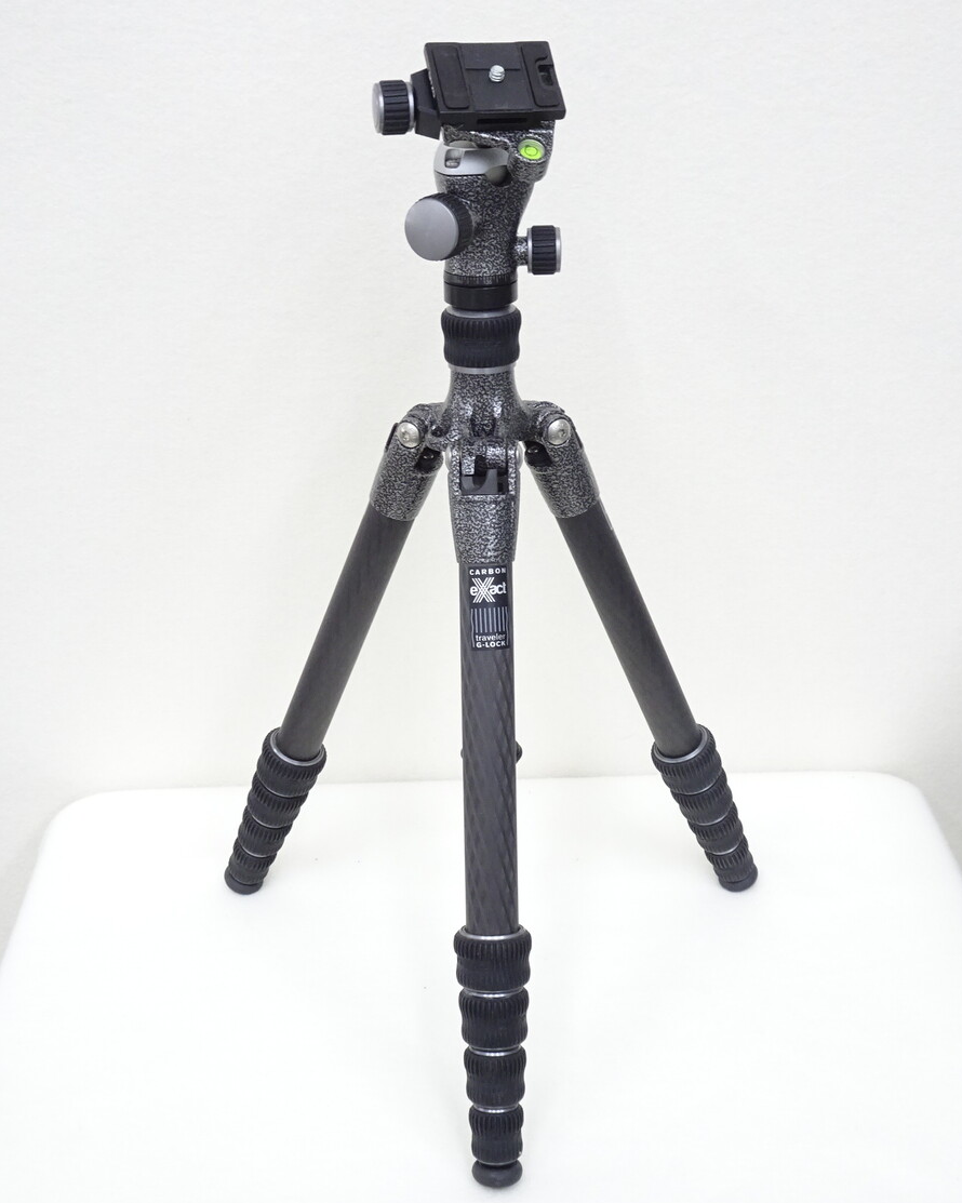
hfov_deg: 37.3
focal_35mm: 40
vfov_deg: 45.8
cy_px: 597
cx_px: 485
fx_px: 1424
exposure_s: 1/40
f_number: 4
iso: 500
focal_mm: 6.56
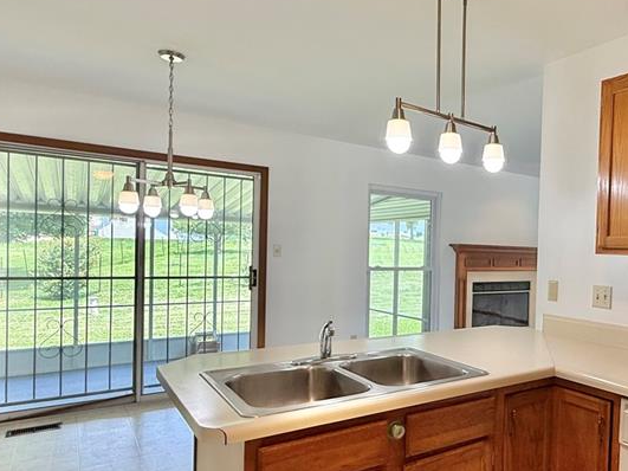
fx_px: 490
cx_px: 481
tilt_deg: -1.9
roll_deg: -2.5
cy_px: 266
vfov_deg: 51.2
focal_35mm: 27
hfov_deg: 61.2
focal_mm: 2.22
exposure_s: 1/120
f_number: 2.2
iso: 125
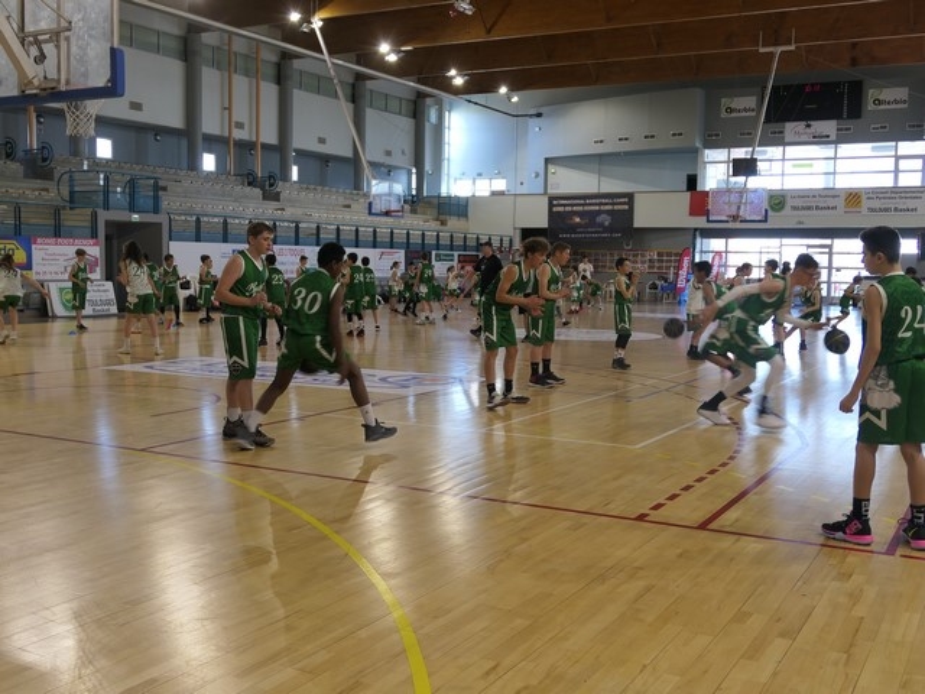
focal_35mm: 38
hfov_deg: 49.0
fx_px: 1015
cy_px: 347
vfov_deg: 37.7
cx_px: 462
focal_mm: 12.8
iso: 320
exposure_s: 1/80
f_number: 2.8
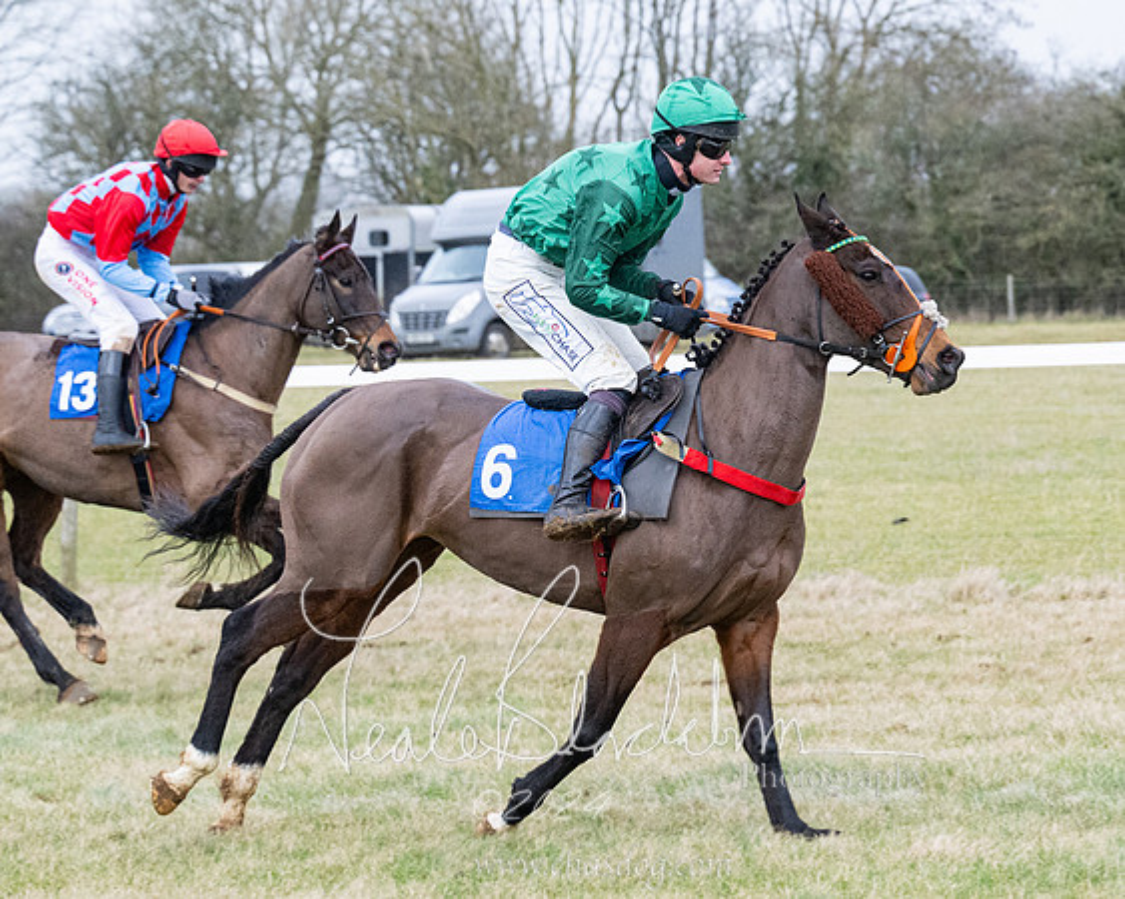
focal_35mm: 172
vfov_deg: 9.0
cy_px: 494
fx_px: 5733
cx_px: 875
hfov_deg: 11.2
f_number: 4
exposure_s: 1/1000
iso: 1600
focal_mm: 79
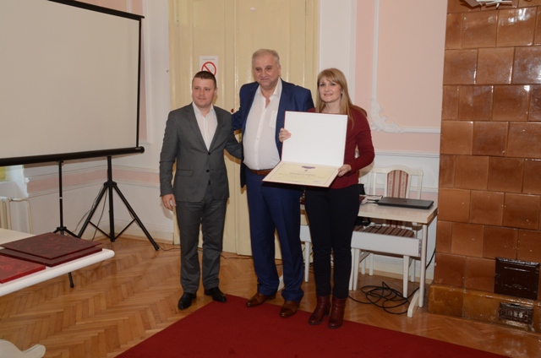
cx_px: 270
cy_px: 179
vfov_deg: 39.8
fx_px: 495
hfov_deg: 57.3
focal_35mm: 33
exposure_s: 1/50
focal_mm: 22
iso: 640
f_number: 6.3
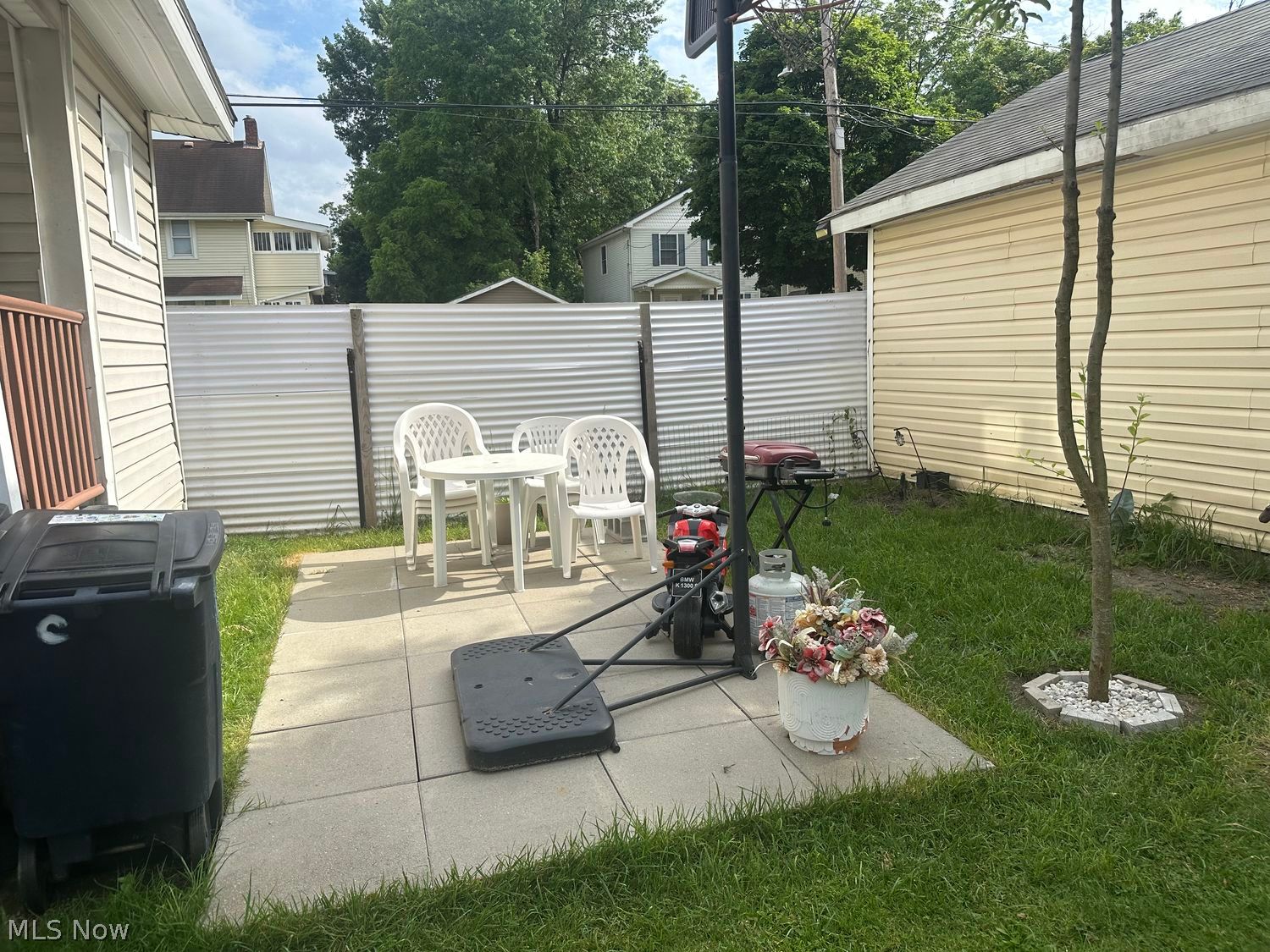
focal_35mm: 24
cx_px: 635
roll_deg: +2.0
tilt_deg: -7.7
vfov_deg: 56.8
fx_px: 881
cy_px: 476
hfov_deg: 71.6
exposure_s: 1/3472
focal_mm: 6.86
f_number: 1.78
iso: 80
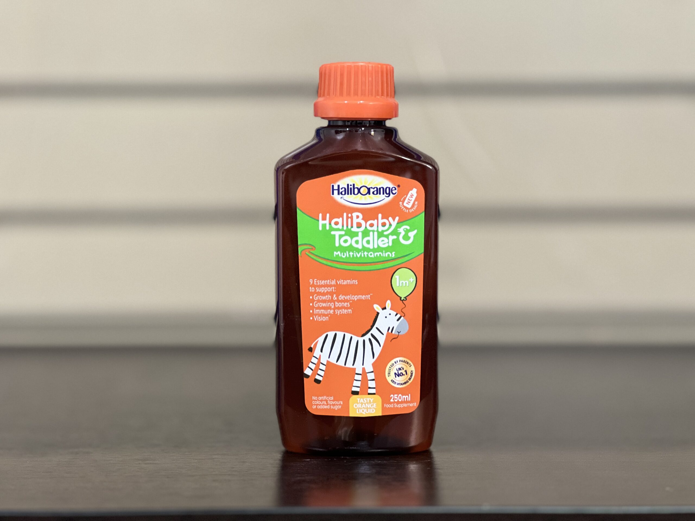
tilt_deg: -4.2
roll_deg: -0.1
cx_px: 348
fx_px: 1546
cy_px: 260
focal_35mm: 77
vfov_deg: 19.1
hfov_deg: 25.3
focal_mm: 9
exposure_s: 1/16
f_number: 2.8
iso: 400
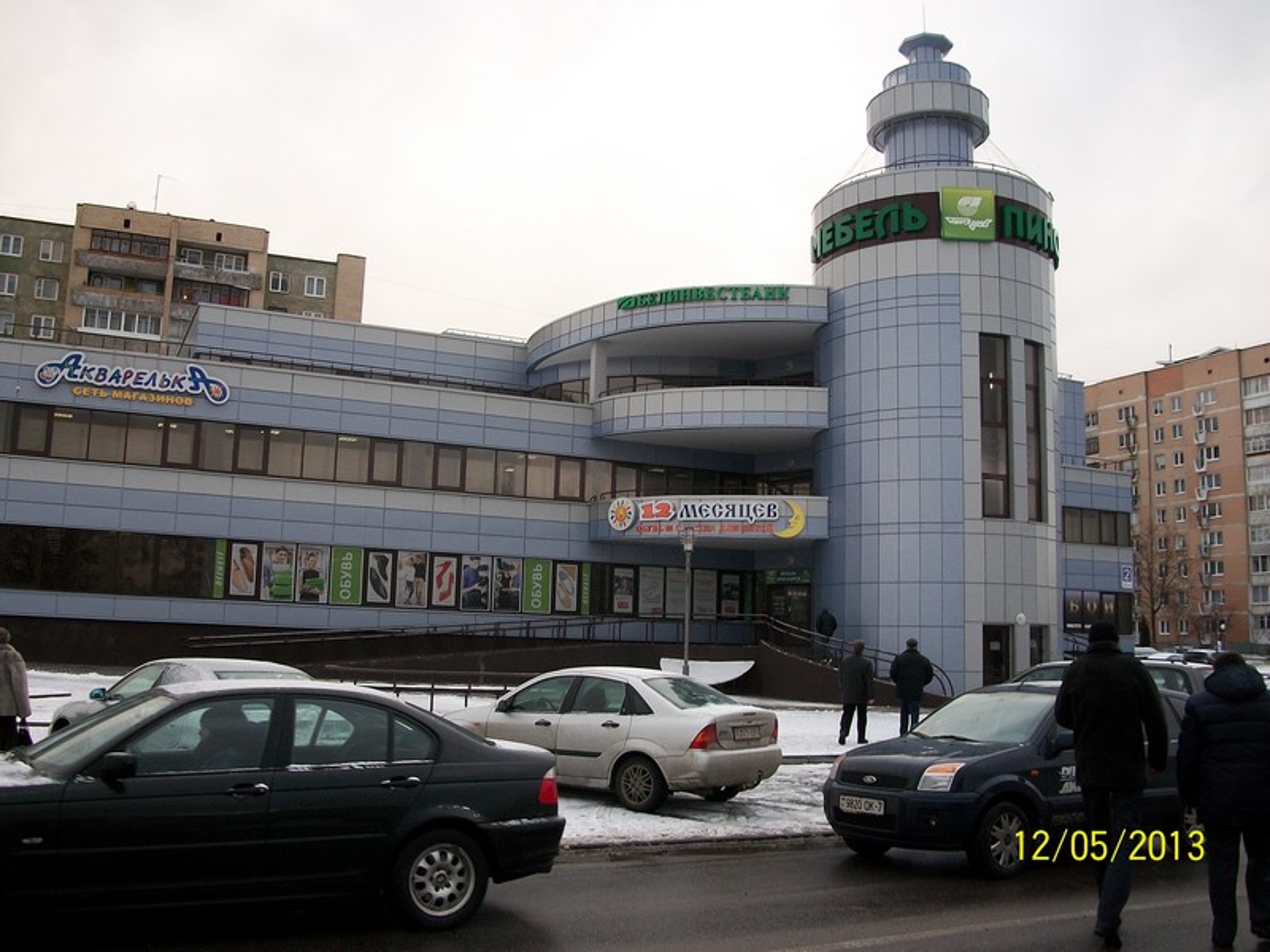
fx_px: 1174
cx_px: 635
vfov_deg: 44.2
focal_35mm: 32
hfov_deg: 56.8
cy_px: 476
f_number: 2.9
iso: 80
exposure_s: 1/160
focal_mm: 5.7
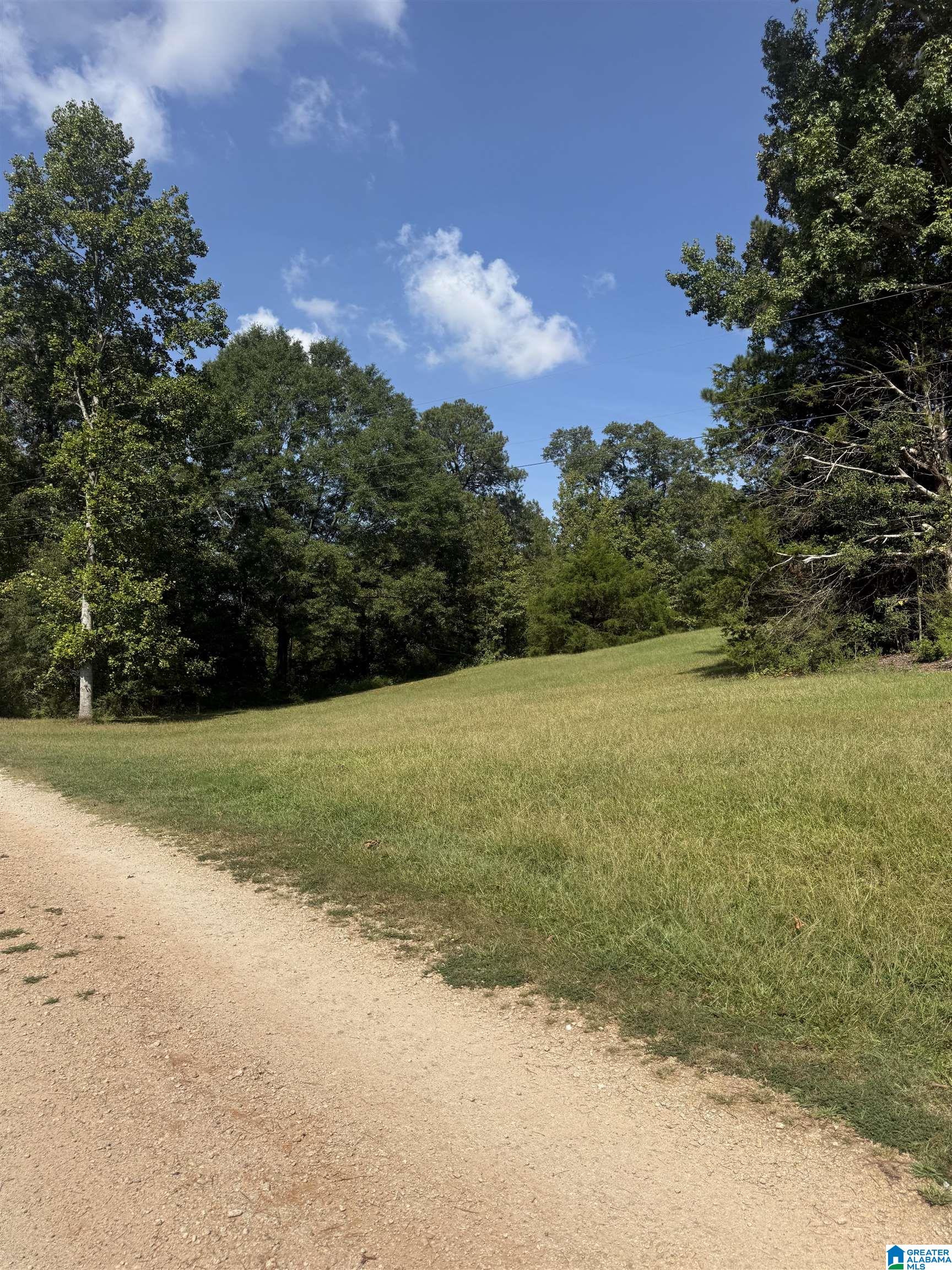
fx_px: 880
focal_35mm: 24
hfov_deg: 56.8
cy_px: 635
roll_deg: -0.8
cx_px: 476
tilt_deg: +3.7
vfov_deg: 71.6
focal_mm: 6.76
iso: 80
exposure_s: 1/5714
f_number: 1.78
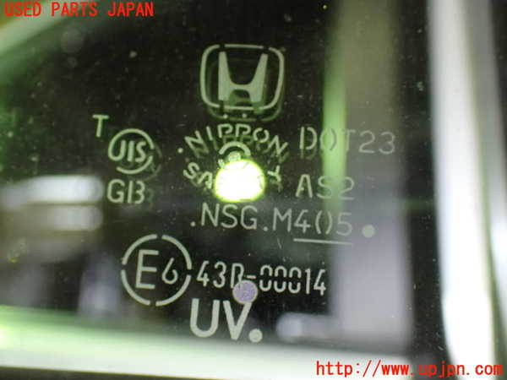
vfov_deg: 29.1
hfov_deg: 38.2
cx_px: 254
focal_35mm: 50
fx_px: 732
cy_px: 190
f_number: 3.2
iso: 1250
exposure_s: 1/50
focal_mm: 9.01
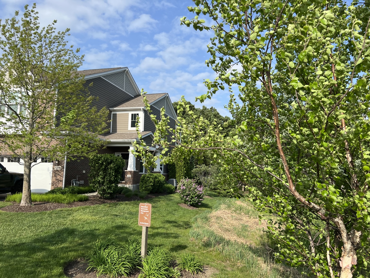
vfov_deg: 53.1
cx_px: 185
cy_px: 139
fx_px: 278
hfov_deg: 67.3
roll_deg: -1.8
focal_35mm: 26
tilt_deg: +6.7
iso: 50
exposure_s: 1/3077
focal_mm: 5.7
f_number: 1.5
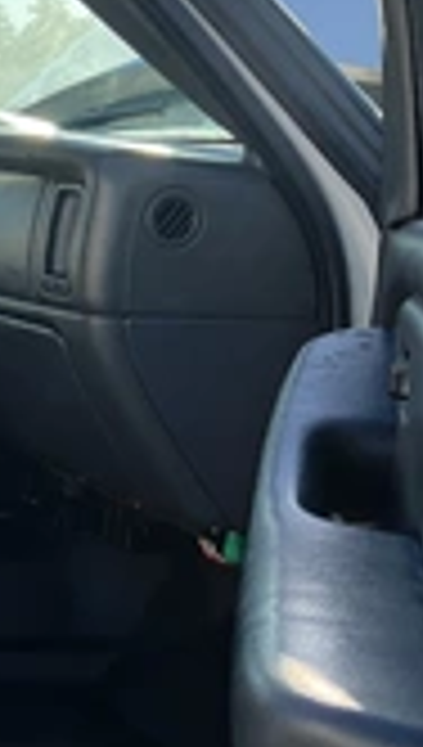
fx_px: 1508
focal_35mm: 76
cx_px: -360
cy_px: 500
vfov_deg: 27.7
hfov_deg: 14.0
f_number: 1.8
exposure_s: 1/380
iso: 25
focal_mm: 3
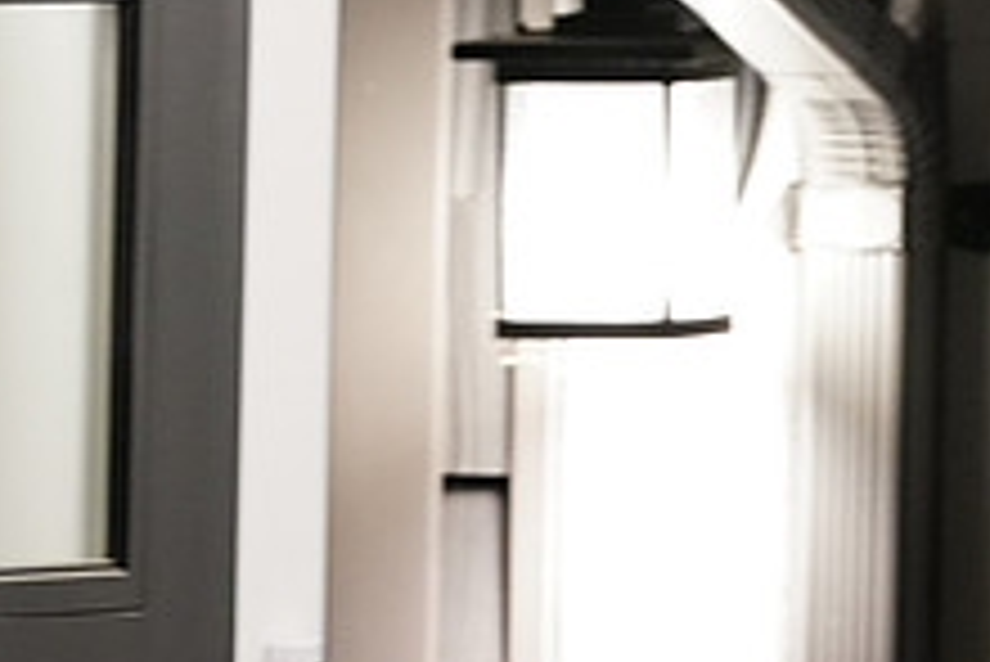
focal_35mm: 1581
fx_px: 43505
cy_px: 736
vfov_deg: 0.9
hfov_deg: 1.3
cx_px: 288
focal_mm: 600
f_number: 6.3
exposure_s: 1/60
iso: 8000
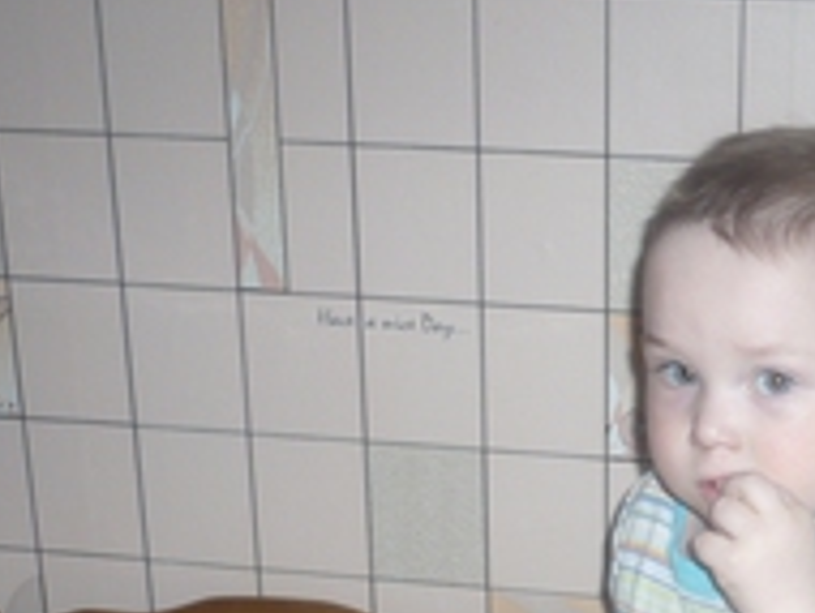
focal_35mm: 83
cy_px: 622
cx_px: 673
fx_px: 1957
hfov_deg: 23.1
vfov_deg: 17.4
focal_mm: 5.8
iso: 100
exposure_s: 1/30
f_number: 2.8
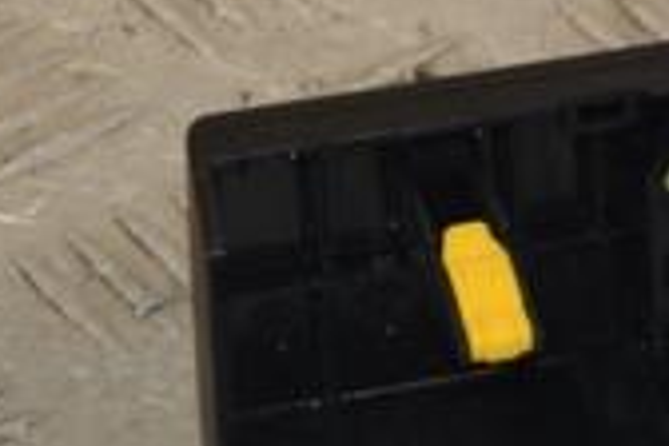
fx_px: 6559
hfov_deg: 5.8
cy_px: 223
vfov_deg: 3.9
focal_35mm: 353
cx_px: 1039
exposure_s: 1/200
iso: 800
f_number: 7.1
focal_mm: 66
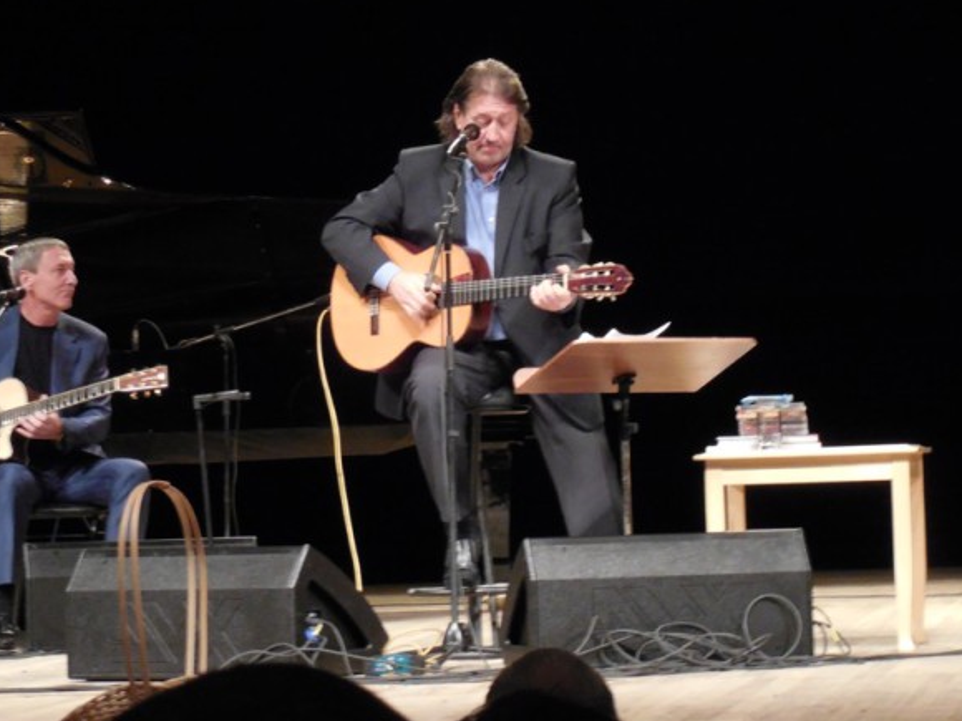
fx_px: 4446
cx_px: 430
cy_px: 331
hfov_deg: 12.3
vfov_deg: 9.3
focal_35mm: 160
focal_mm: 21.5
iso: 800
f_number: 4.8
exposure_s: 1/13
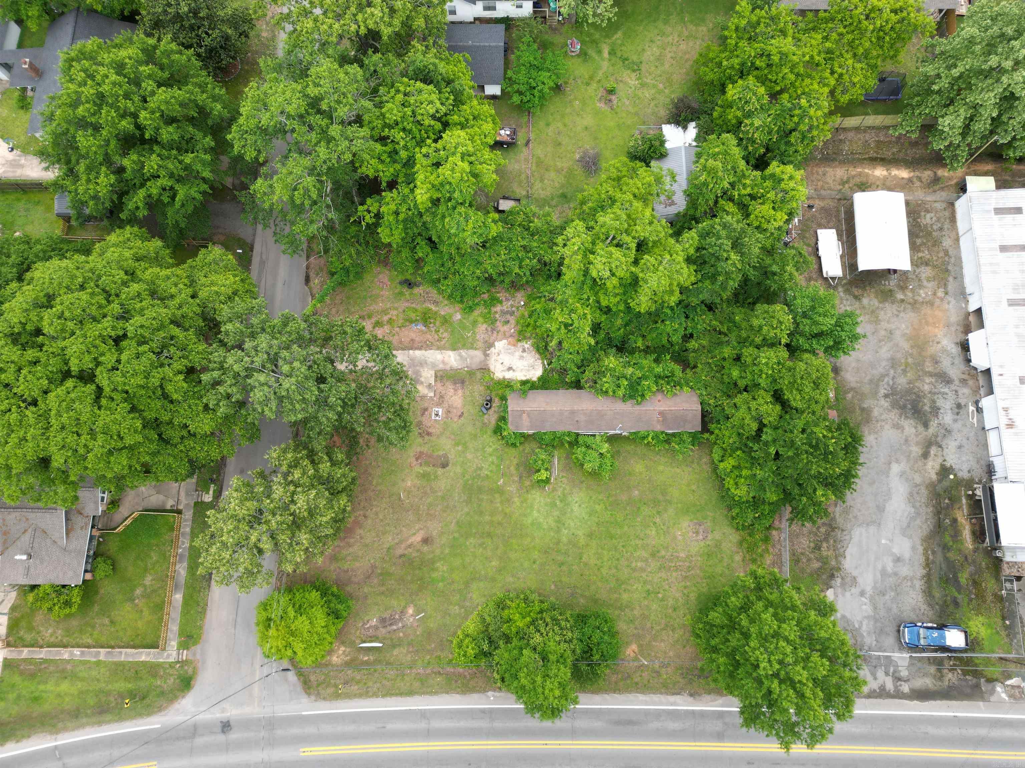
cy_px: 384
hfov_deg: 71.6
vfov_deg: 56.8
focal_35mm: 24
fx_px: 711
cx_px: 512
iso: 100
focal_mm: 6.72
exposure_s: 1/640
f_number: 1.7
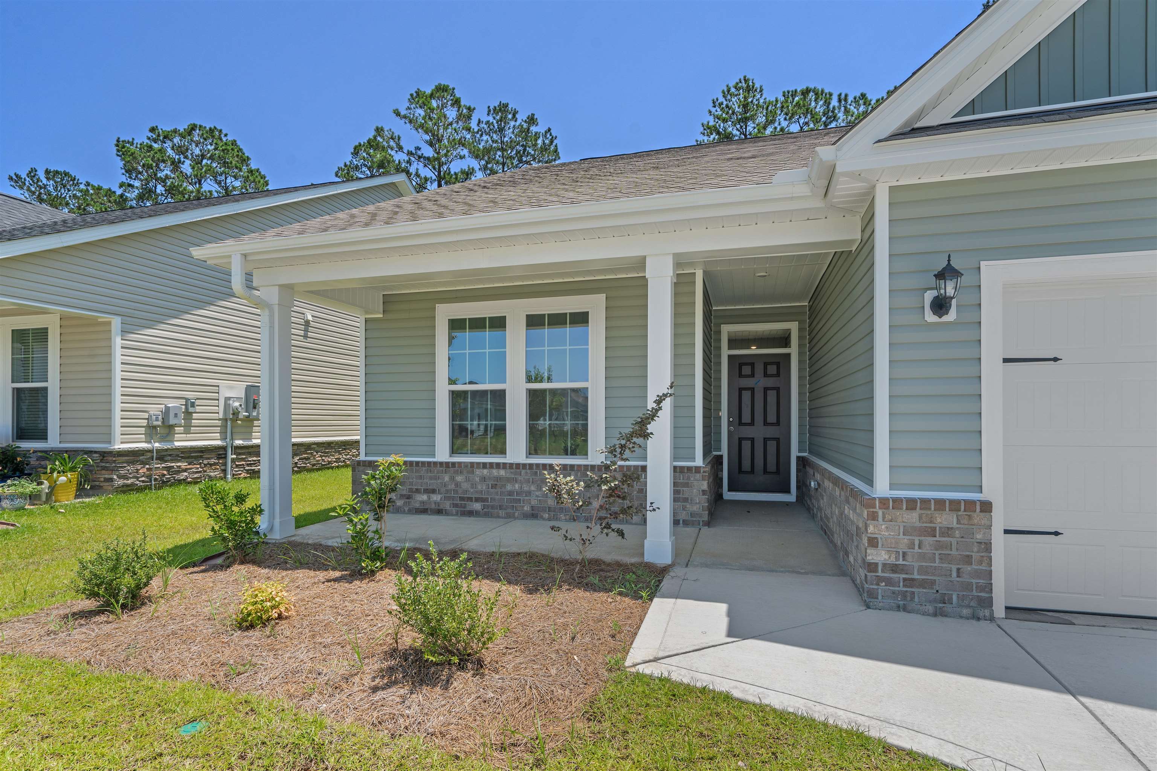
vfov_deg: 67.4
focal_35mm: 18
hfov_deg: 90.0
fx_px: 578
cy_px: 386
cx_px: 578
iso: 200
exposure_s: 1/60
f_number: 9
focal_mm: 18
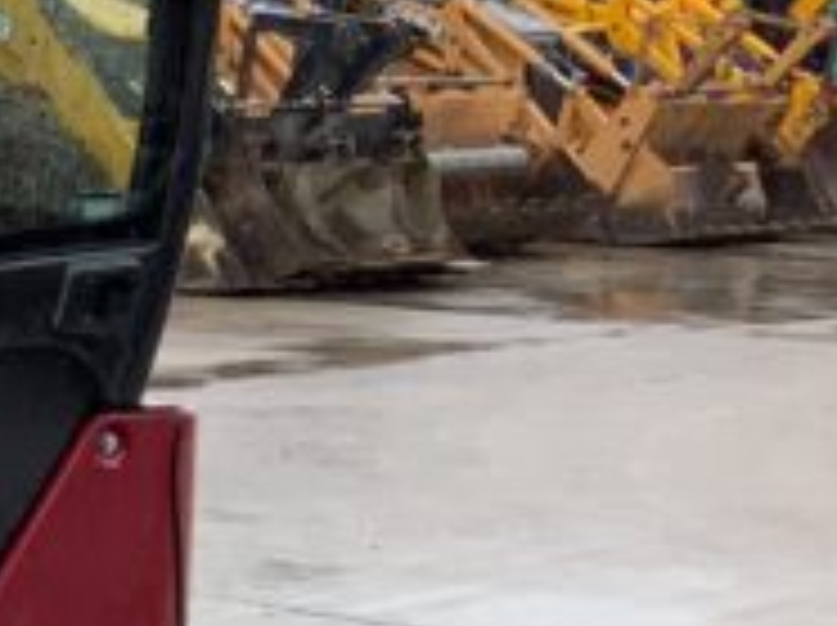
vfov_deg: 9.2
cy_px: 549
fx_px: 3864
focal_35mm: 160
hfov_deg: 10.9
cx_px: -1022
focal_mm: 3
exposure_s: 1/454
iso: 16
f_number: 1.8
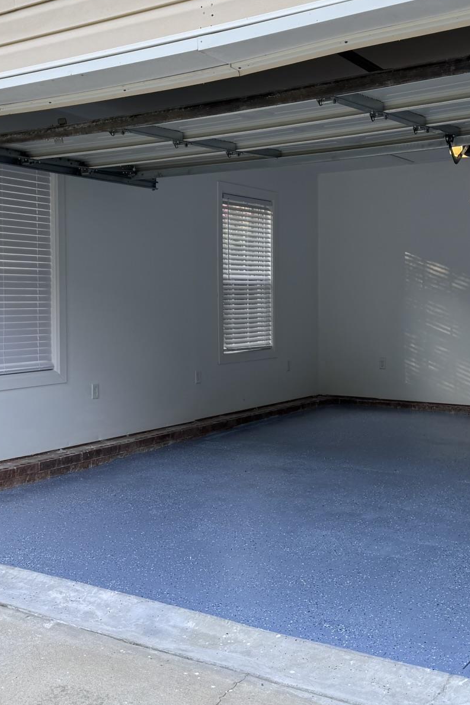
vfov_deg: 45.3
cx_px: 212
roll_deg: +0.1
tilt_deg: -0.4
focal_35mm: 43
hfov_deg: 31.2
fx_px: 842
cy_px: 304
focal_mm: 6.76
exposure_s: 1/414
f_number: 1.78
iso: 80
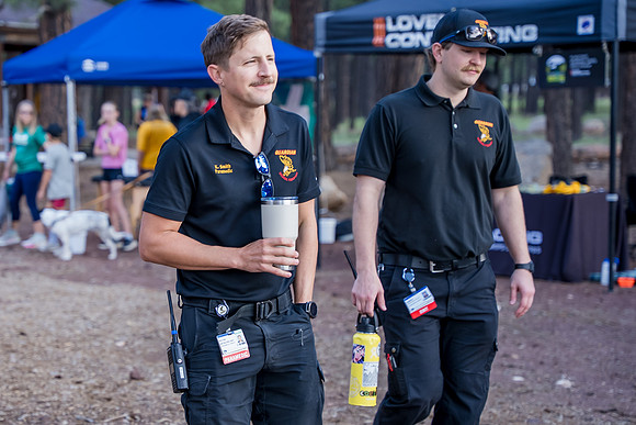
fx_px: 1591
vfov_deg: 15.2
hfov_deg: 22.5
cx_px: 232
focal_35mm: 90
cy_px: 253
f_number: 3.2
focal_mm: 70
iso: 400
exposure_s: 1/160
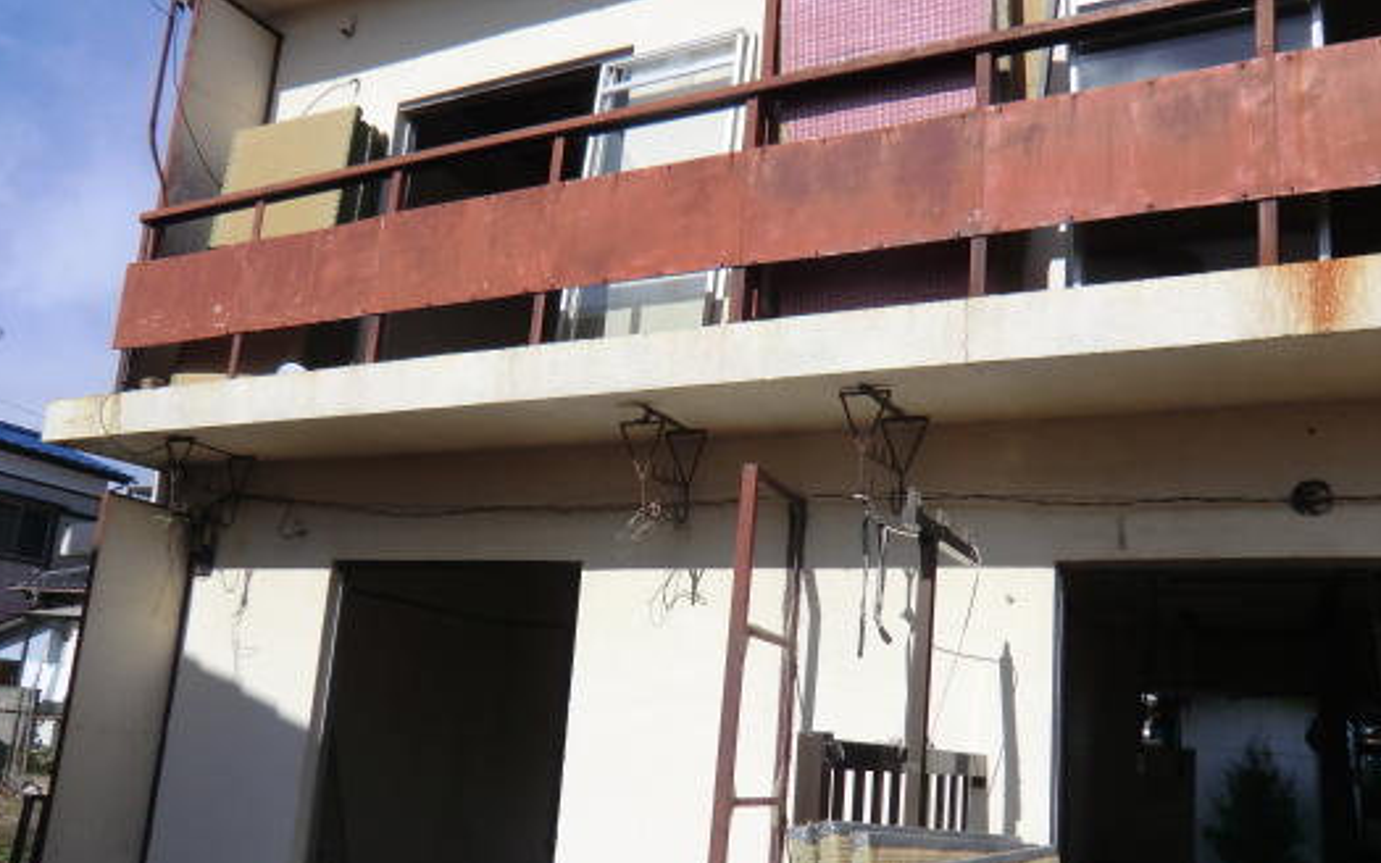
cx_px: 673
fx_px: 1167
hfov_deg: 61.2
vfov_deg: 40.5
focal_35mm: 31
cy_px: 503
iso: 64
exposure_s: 1/250
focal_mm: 4.3
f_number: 7.5
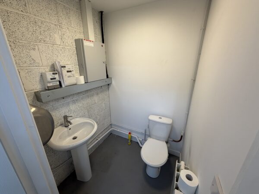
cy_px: 97
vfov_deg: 85.7
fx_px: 105
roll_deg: +0.0
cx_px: 130
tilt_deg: -17.7
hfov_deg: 102.1
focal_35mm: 14
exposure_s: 1/100
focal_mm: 2.22
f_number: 2.2
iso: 100
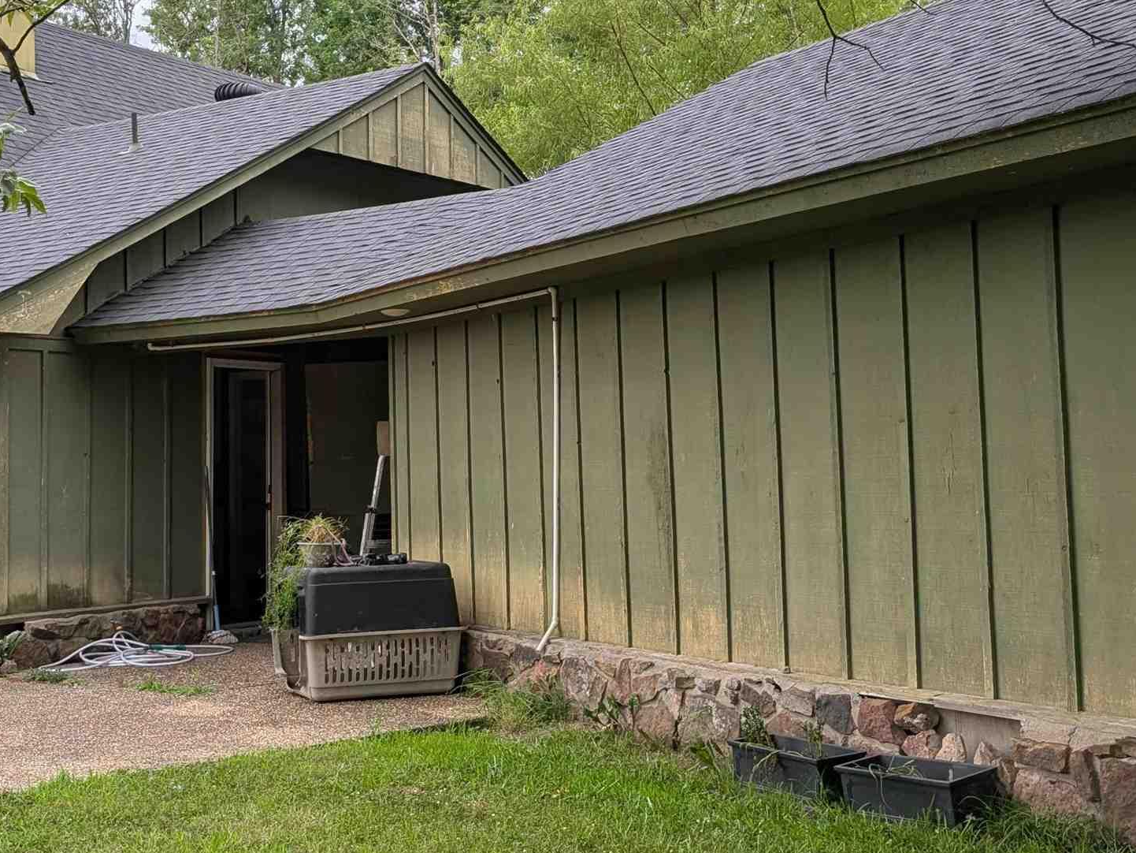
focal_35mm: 51
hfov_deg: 37.1
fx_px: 1674
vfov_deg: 28.5
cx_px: 370
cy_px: 365
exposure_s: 1/282
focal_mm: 6.9
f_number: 1.68
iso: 21
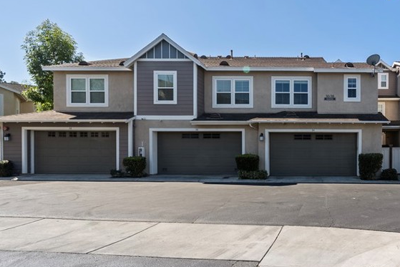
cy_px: 142
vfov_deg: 57.2
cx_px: 318
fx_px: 244
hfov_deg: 70.9
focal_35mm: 22
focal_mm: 12
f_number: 11
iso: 125
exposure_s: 1/50
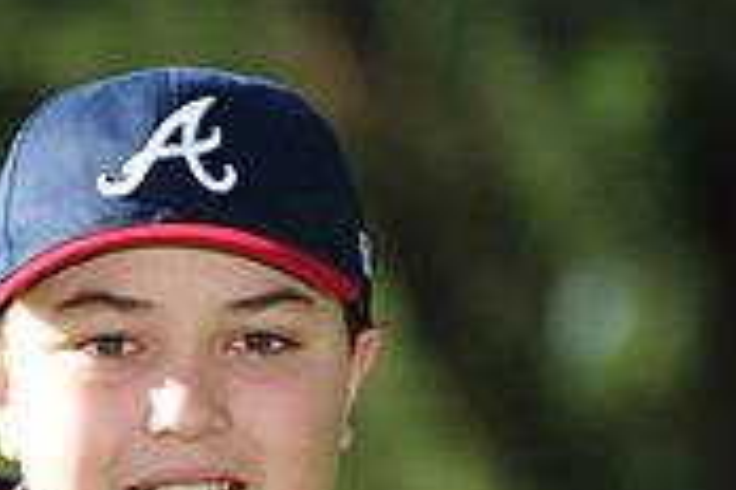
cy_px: 596
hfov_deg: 3.7
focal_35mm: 551
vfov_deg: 2.5
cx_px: 140
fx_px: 11264
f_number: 4.5
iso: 200
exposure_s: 1/640
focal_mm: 165
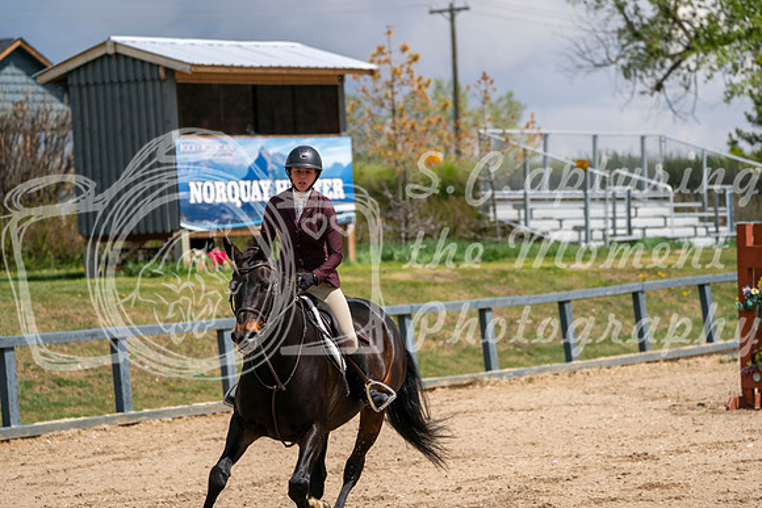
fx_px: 3959
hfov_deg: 11.0
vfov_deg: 7.3
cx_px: 381
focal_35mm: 187
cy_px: 254
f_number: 5.6
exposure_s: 1/640
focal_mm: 187
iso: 100
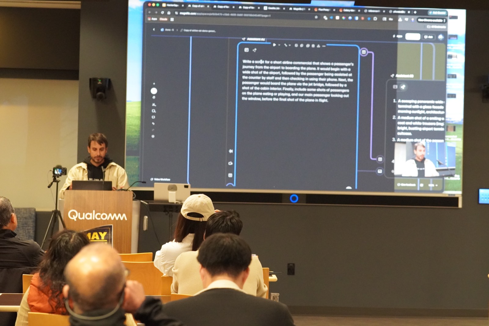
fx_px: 1528
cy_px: 163
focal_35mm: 112
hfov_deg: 18.2
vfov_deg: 12.2
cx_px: 244
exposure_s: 1/160
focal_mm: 75
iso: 6400
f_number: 4
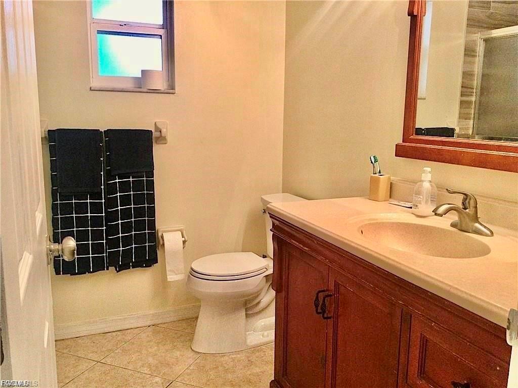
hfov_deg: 58.4
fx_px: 464
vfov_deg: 45.4
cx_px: 259
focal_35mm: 31
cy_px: 194
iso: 80
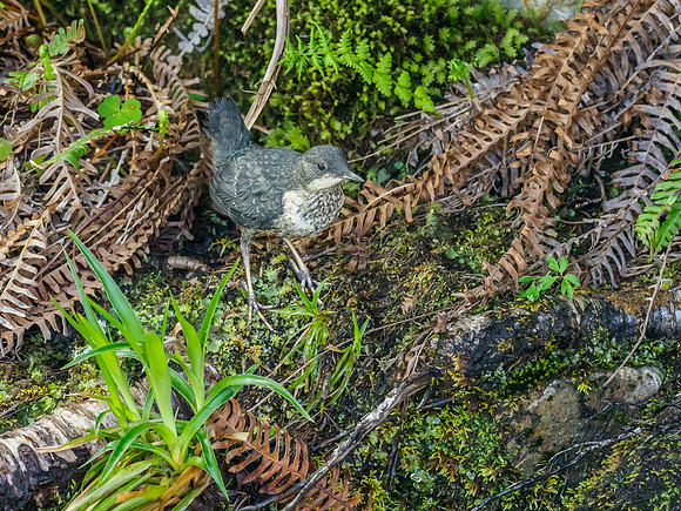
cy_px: 226
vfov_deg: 2.2
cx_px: 301
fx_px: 13209
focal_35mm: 671
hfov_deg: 3.0
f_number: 4.5
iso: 6400
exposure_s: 1/800
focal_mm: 300
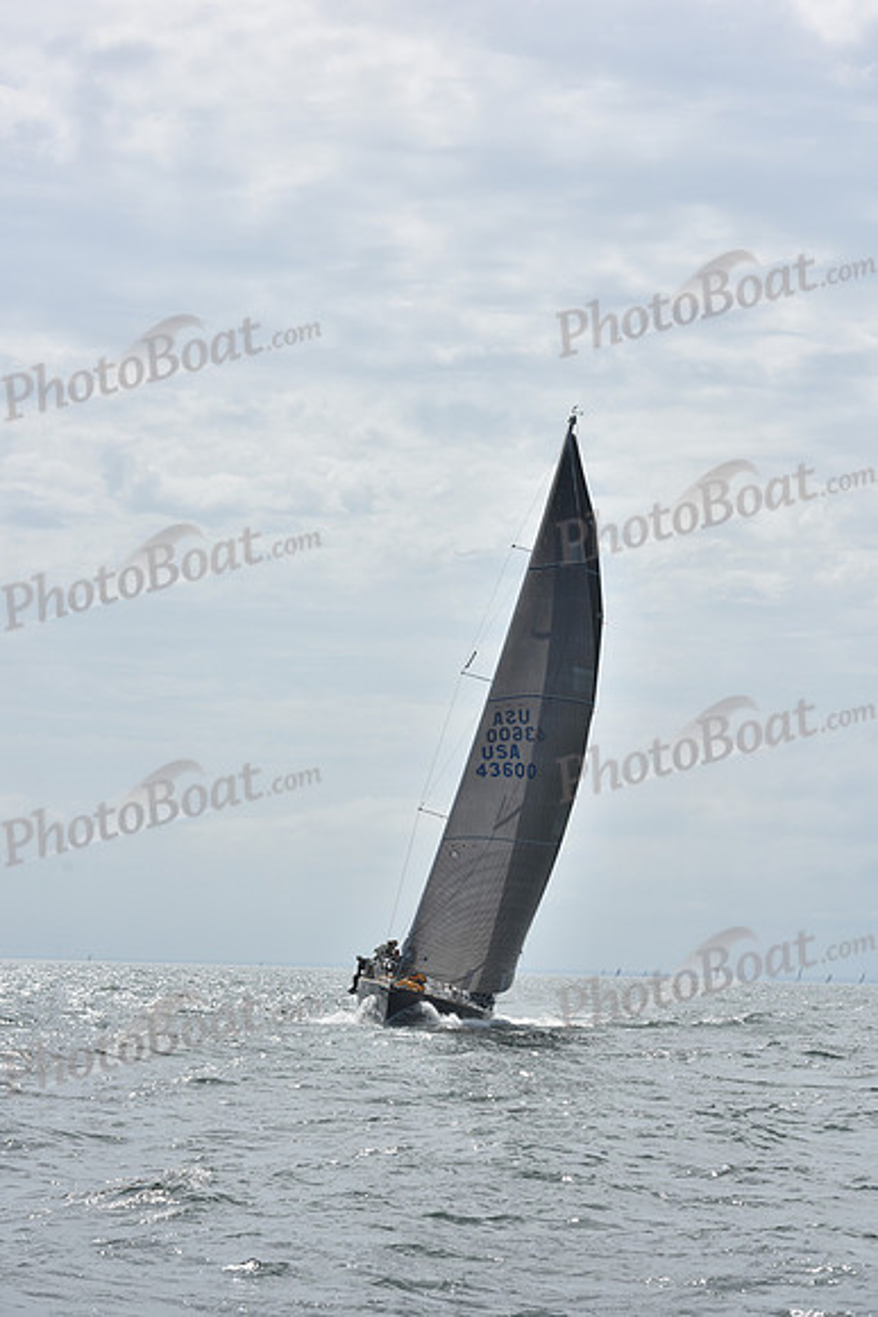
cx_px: 439
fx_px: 3363
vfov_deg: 22.1
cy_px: 658
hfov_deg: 14.9
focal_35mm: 92
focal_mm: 92
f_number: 9
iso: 200
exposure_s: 1/1250
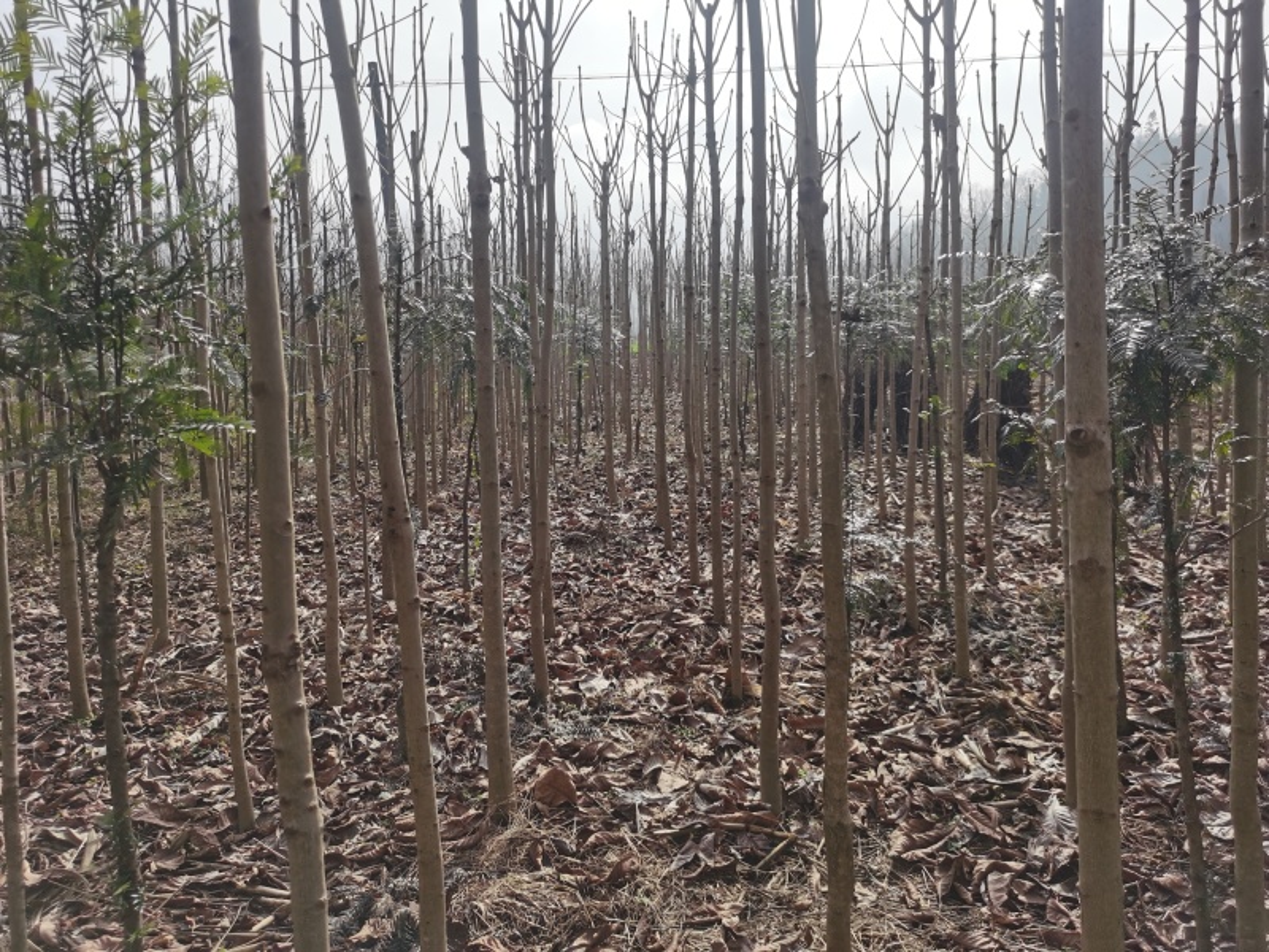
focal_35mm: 27
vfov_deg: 51.4
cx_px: 634
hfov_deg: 65.3
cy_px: 476
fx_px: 990
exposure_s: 1/3058
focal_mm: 5.58
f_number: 1.8
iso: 50
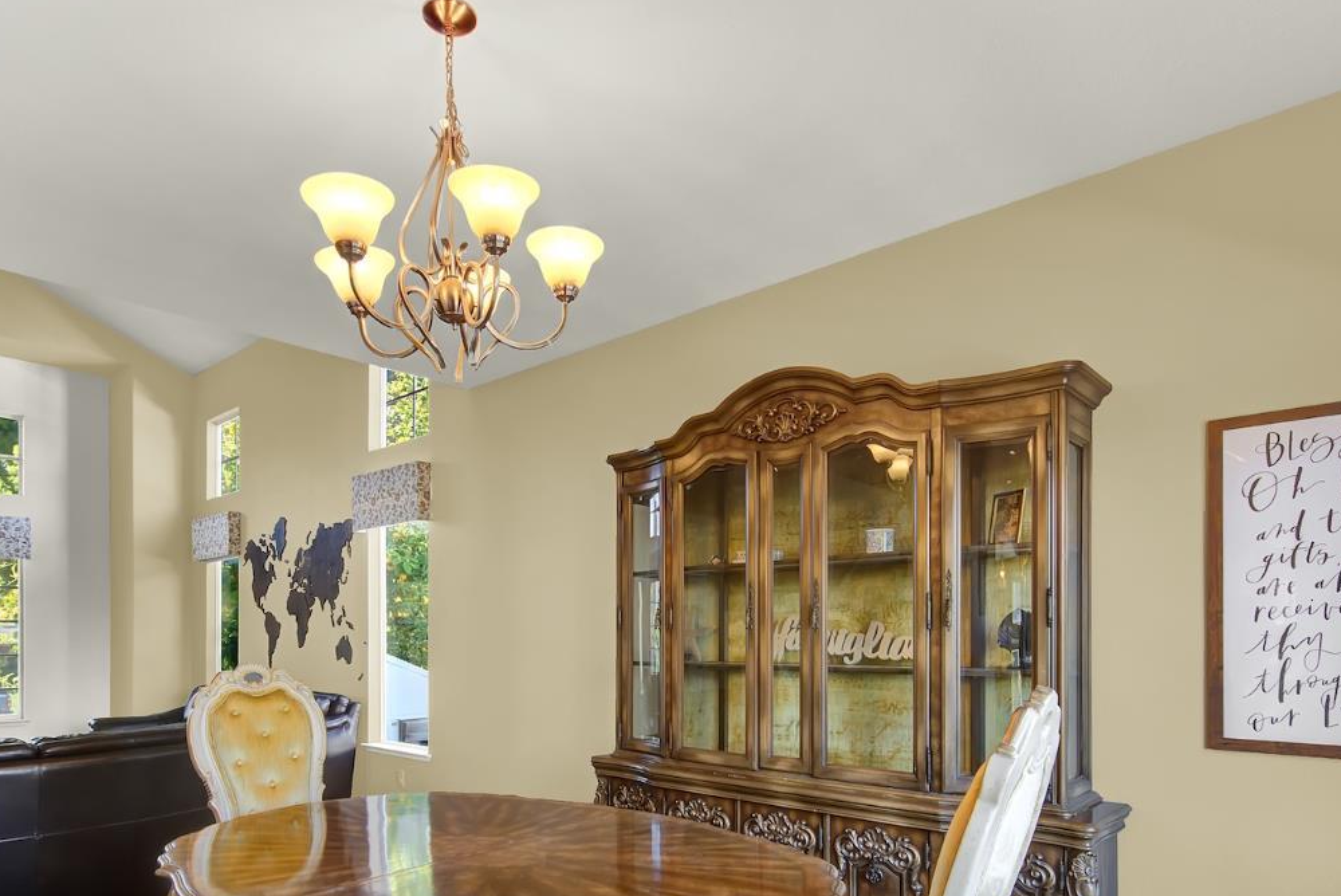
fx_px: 783
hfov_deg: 81.1
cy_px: 636
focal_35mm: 21
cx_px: 646
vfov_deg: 57.5
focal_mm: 14
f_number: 14
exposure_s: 1/6
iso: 100
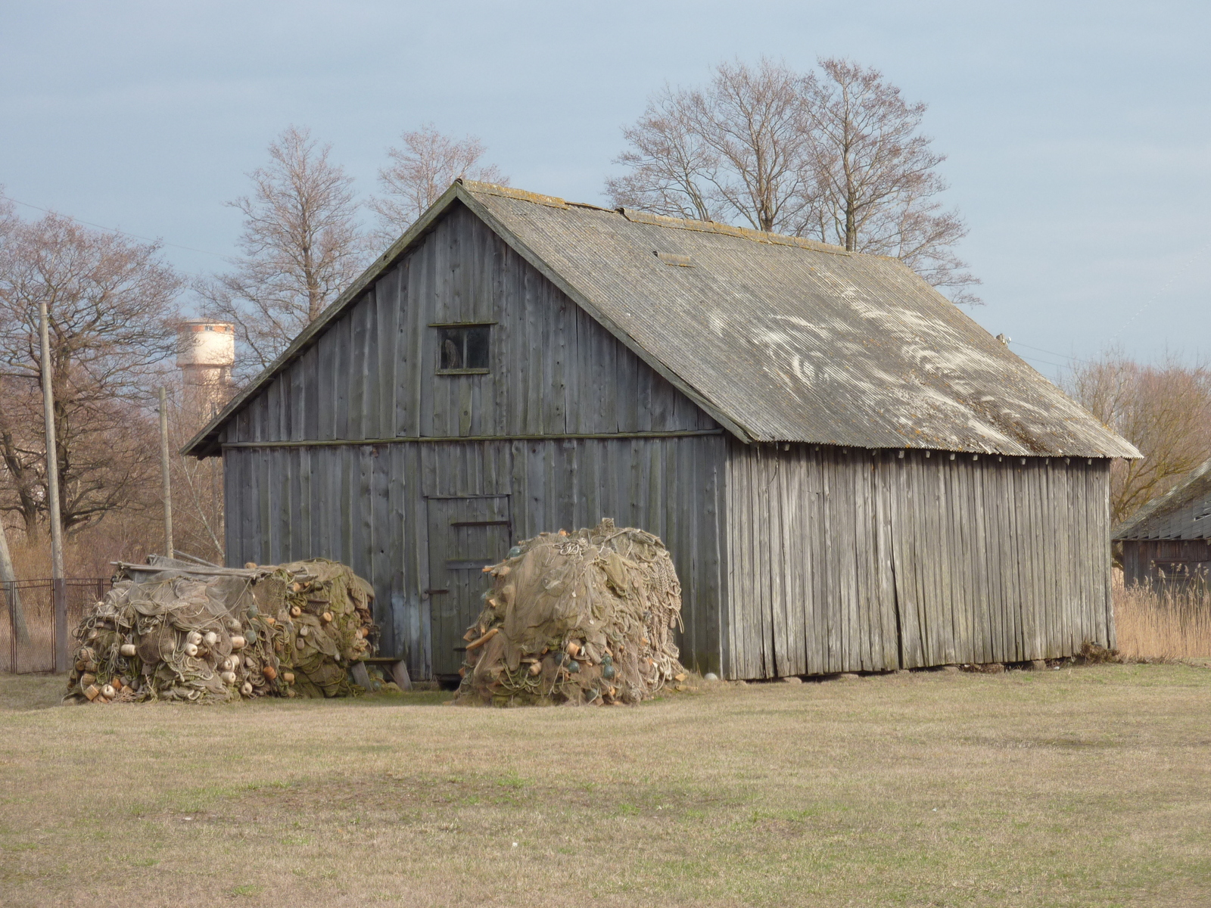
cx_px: 606
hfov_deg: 16.6
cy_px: 454
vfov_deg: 12.5
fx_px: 4163
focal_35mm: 119
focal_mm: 19.5
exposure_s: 1/160
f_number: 4.4
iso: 80
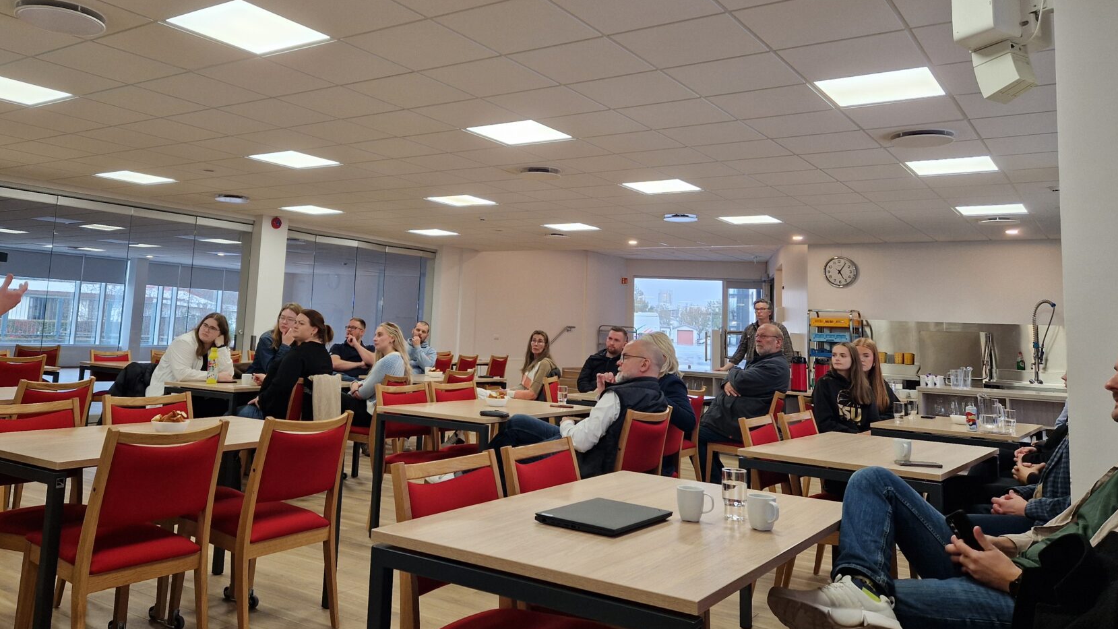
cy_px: 223
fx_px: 860
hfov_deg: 65.9
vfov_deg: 39.8
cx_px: 495
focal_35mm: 29
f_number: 1.8
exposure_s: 1/180
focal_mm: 5.4
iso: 125
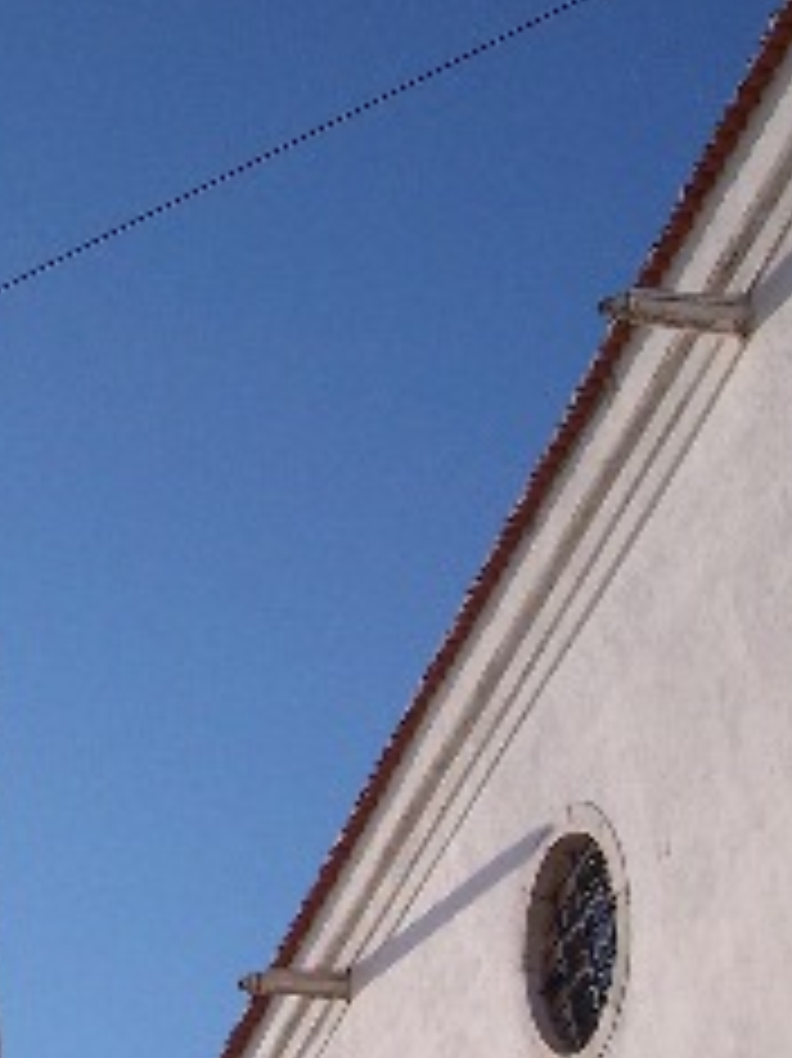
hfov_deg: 14.7
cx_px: -173
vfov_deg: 20.1
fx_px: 2962
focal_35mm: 97
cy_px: 756
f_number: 4.8
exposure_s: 1/1000
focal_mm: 8
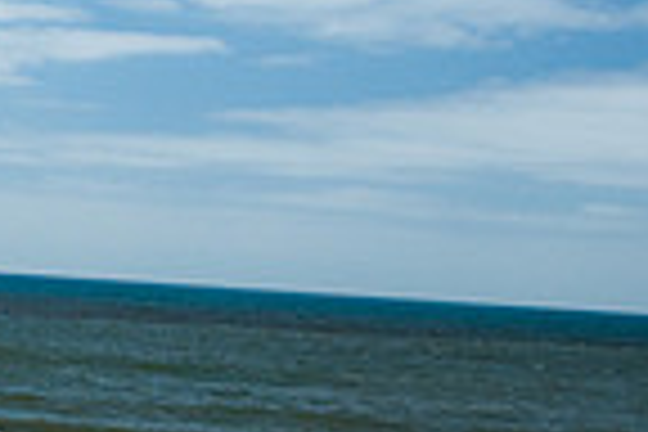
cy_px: 333
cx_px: -414
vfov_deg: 10.6
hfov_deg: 14.5
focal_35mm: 129
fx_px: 2322
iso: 800
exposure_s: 1/250
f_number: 16
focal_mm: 32
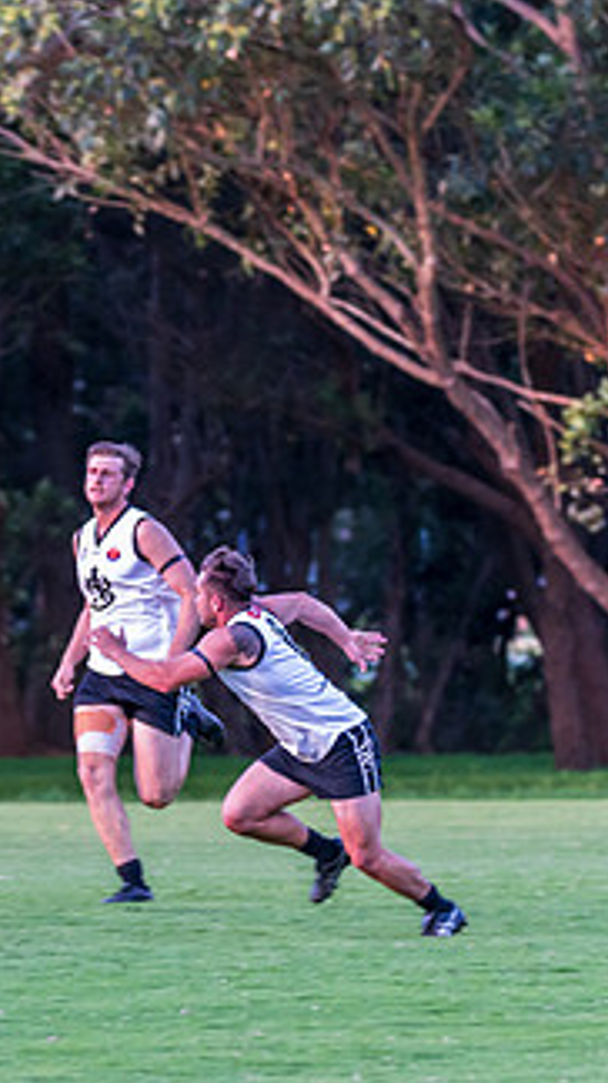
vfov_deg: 4.3
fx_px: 14575
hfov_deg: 2.4
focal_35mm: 508
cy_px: 680
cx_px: -432
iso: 1600
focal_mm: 240
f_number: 5.6
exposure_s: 1/250
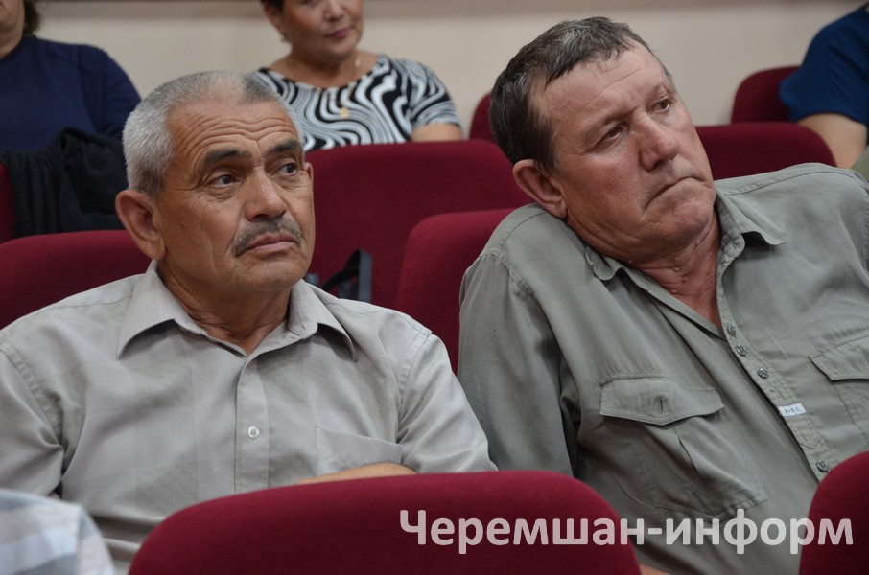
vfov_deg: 10.7
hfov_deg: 16.1
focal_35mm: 128
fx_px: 3071
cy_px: 288
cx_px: 434
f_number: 5.6
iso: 800
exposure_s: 1/40
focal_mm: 85
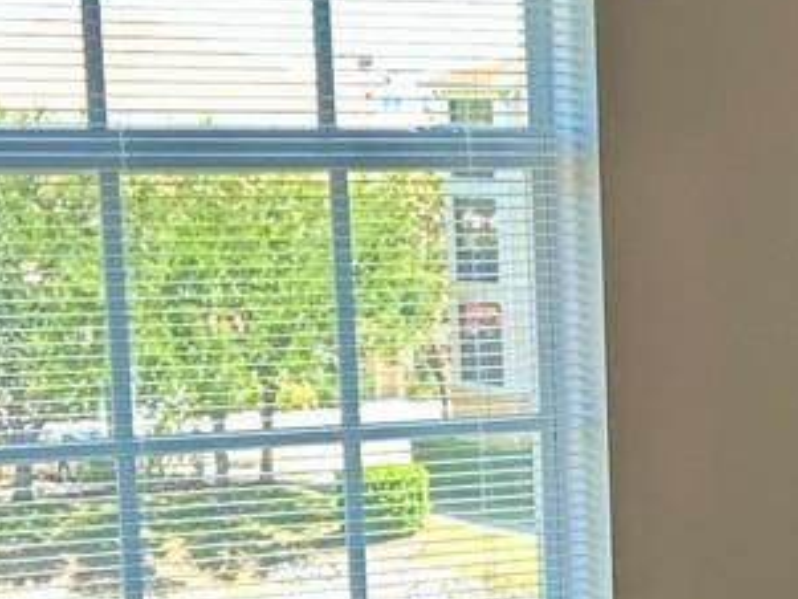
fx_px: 3183
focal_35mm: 138
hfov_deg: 13.9
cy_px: 747
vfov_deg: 10.5
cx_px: 960
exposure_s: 1/120
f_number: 1.5
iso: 32
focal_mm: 5.7
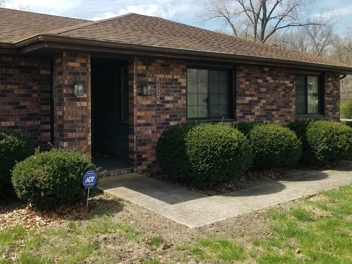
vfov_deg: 42.7
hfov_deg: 55.1
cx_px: 150
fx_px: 336
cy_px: 107
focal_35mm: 33
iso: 50
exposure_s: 1/1676
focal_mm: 4.25
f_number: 1.7
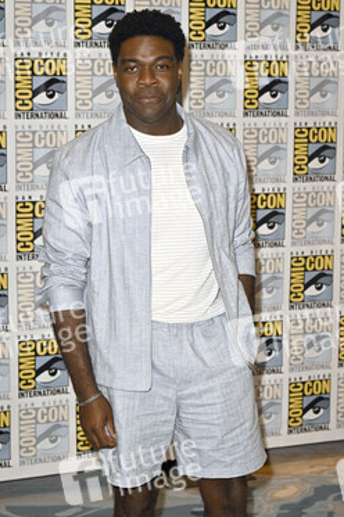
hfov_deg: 18.1
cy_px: 265
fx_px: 1077
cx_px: 171
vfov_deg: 27.0
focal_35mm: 75
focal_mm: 70
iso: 2000
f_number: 5
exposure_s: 1/250
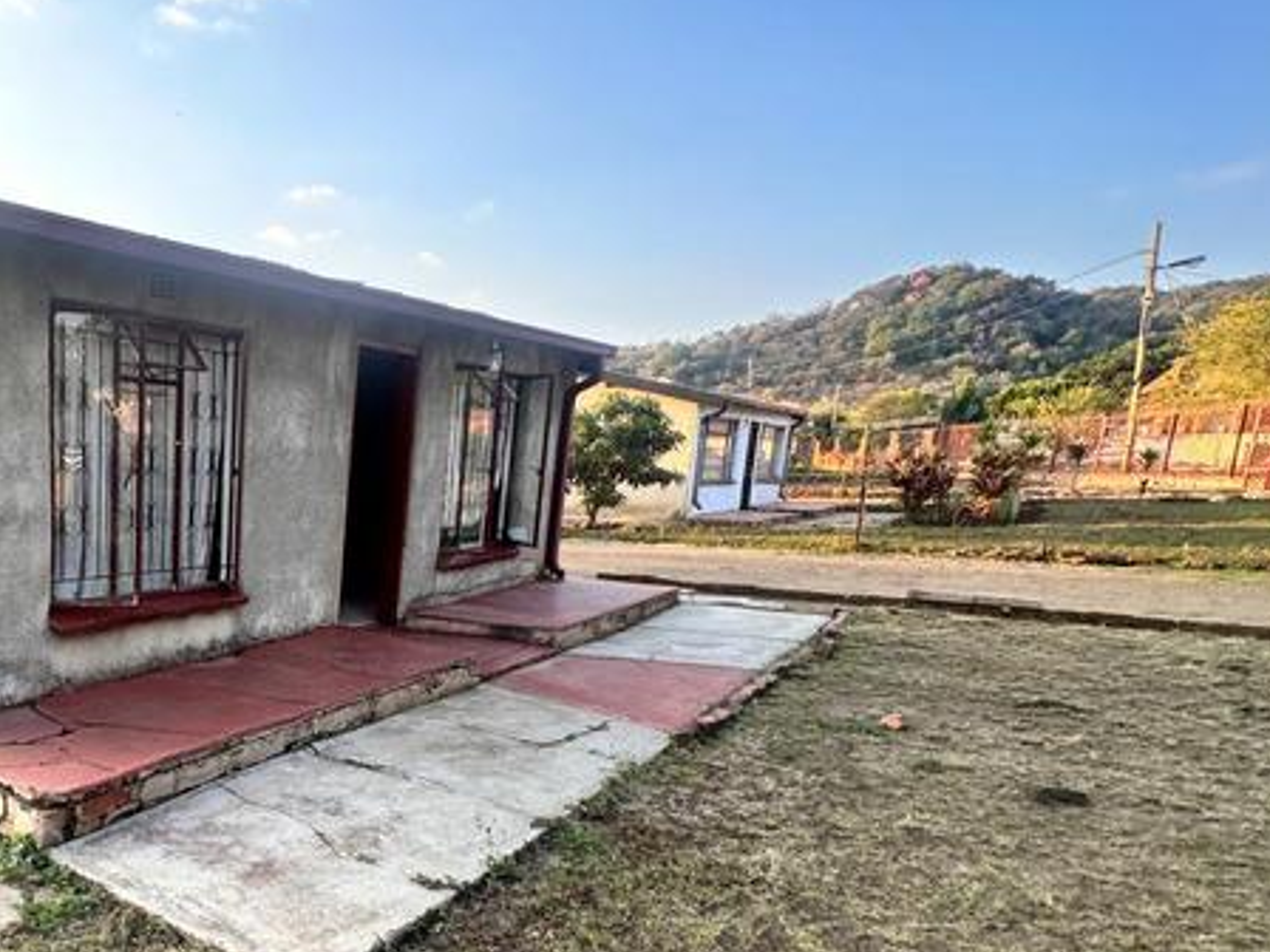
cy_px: 649
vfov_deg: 53.6
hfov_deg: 60.9
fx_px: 917
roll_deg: -1.2
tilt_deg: -9.1
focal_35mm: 25
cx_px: 176
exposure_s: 1/126
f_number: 2.2
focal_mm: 2.22
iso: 40
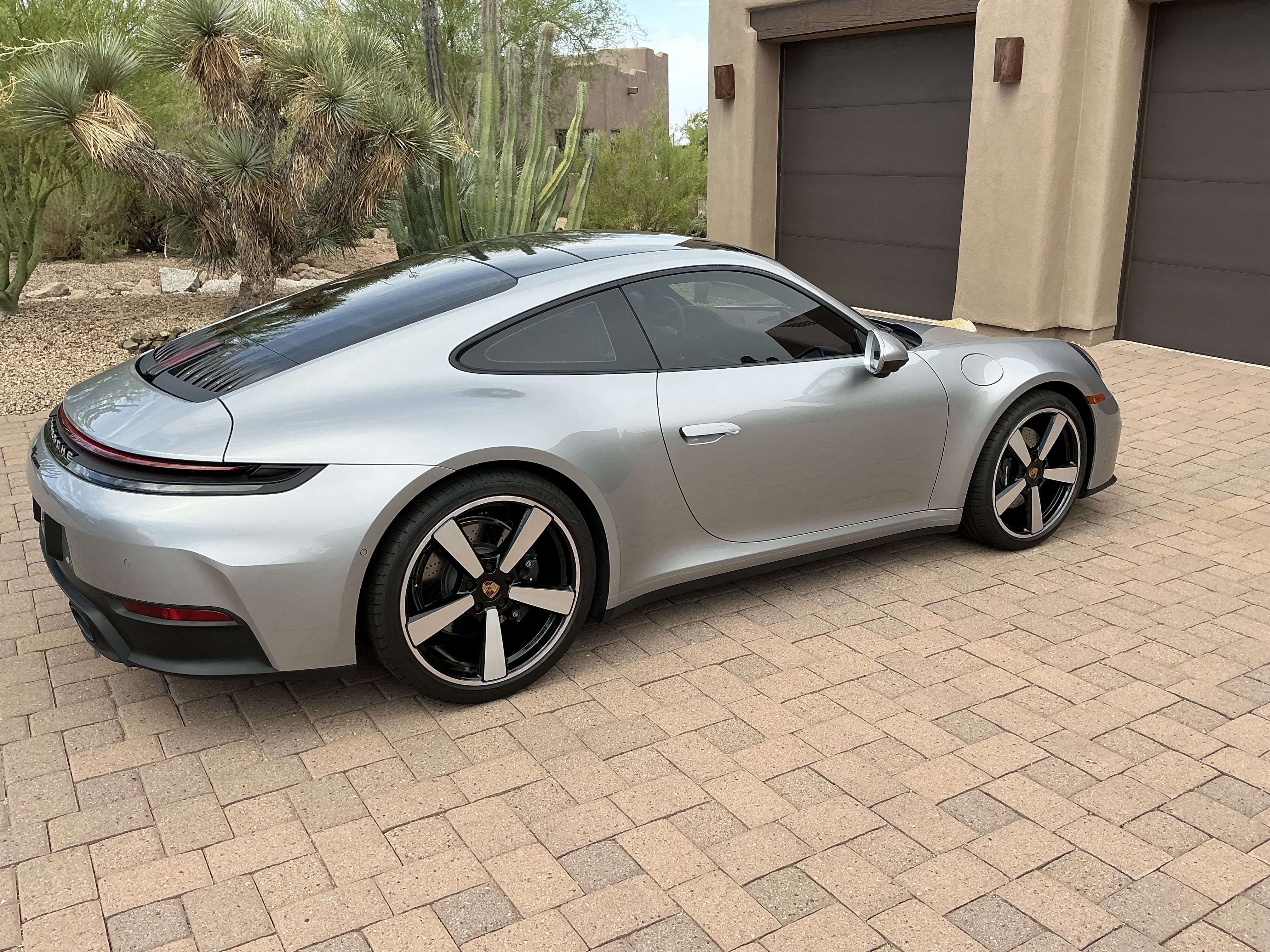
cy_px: 476
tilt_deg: -17.8
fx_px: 1027
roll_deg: +1.0
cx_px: 635
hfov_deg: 63.4
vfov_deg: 49.7
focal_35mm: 28
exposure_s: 1/1144
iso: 25
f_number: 1.8
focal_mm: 3
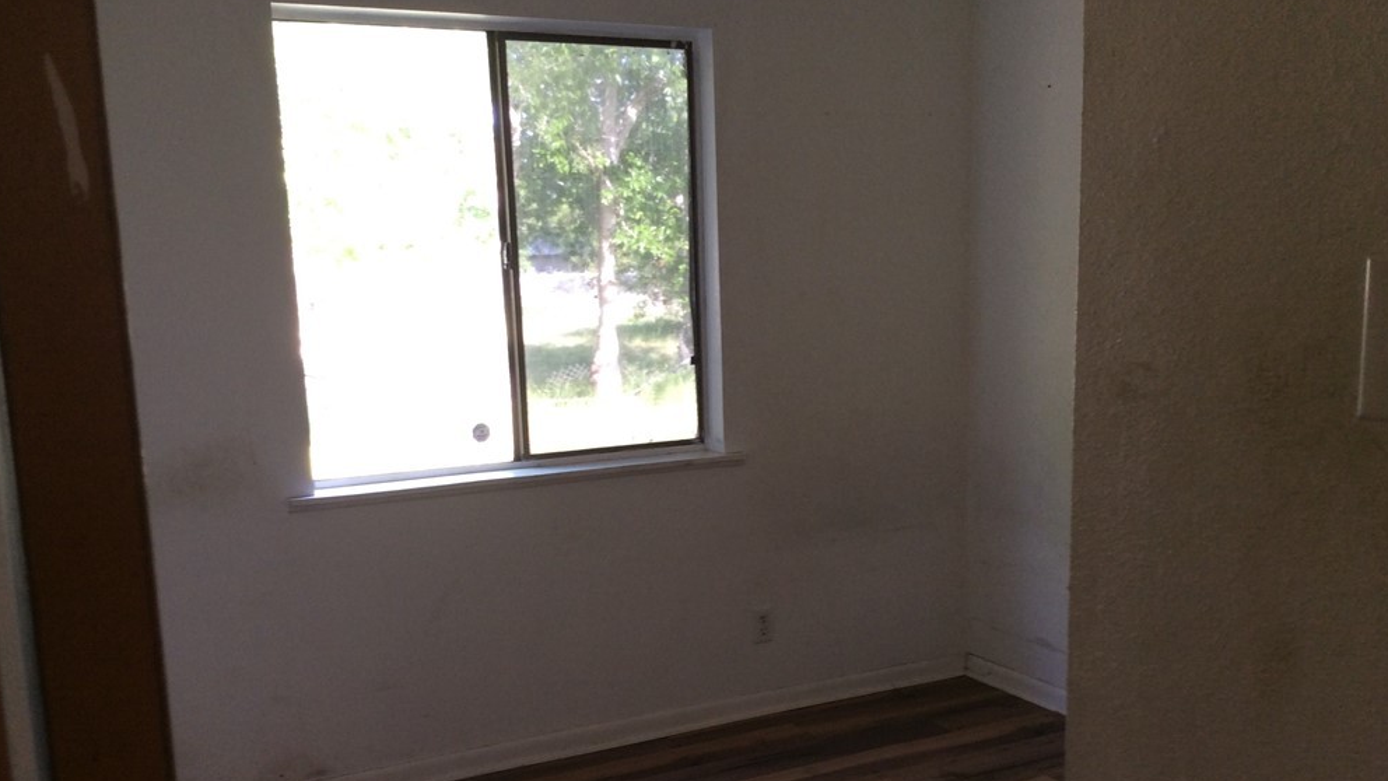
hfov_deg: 55.3
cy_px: 507
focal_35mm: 36
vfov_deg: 32.6
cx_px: 702
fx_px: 1325
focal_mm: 3.3
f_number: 2.4
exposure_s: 1/24
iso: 40
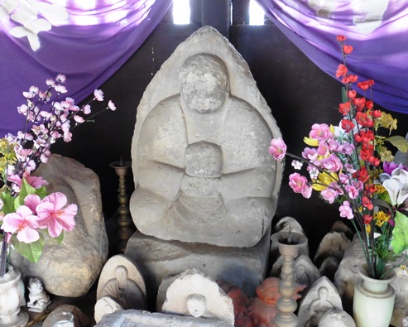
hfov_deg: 47.8
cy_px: 171
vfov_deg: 39.2
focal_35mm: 38
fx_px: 459
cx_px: 226
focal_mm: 5.4
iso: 400
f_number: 3.6
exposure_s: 1/20
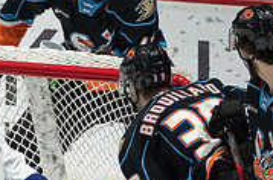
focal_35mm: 2176
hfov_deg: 1.0
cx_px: -120
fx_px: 16444
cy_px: 273
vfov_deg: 0.6
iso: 1600
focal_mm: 600
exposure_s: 1/640
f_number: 4
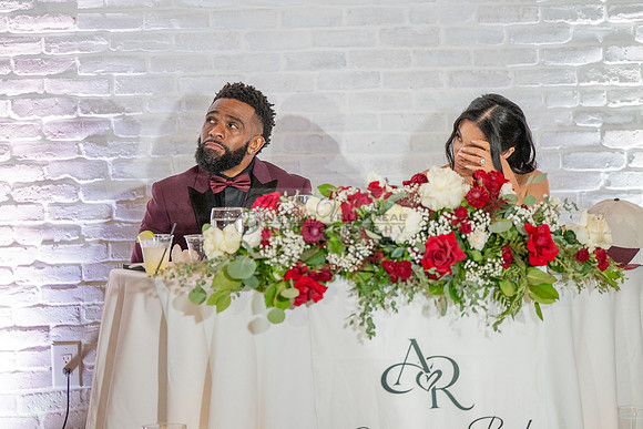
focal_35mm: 206
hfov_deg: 10.0
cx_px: 311
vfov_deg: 6.7
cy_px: 221
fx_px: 3685
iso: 1600
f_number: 2.8
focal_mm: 200
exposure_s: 1/320
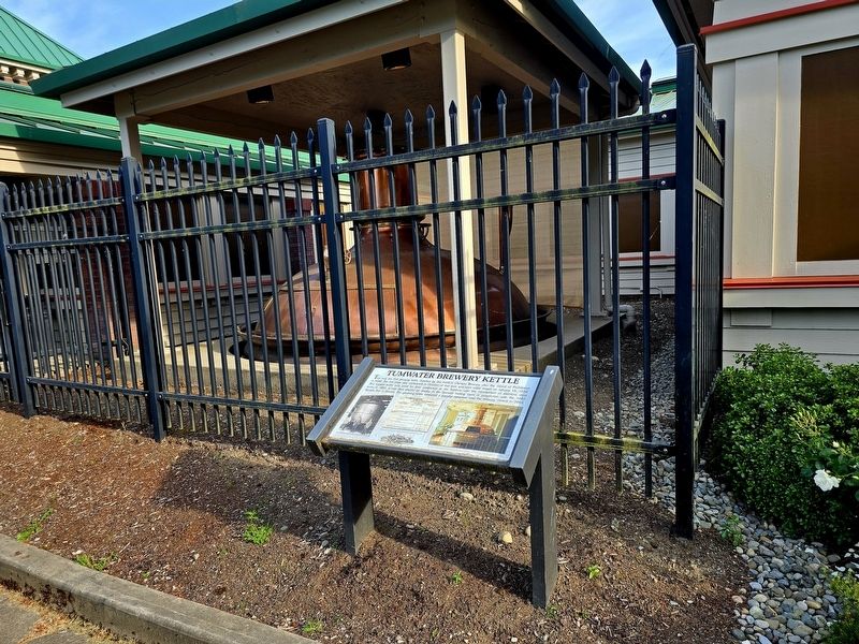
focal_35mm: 23
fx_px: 571
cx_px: 430
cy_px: 322
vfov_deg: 58.9
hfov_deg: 73.9
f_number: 1.7
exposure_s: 1/189
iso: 12
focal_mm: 6.3
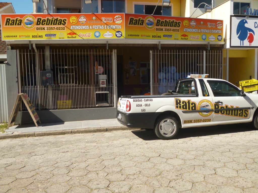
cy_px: 96
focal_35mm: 32
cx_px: 129
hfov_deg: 56.8
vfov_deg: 44.2
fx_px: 239
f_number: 10
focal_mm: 5.7
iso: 100
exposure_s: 1/80
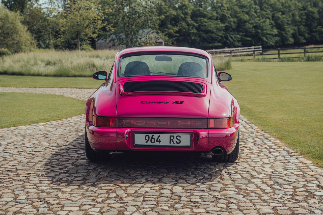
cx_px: 162
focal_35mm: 70
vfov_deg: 19.4
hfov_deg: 28.9
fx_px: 628
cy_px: 108
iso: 100
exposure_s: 1/160
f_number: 5.6
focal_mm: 70
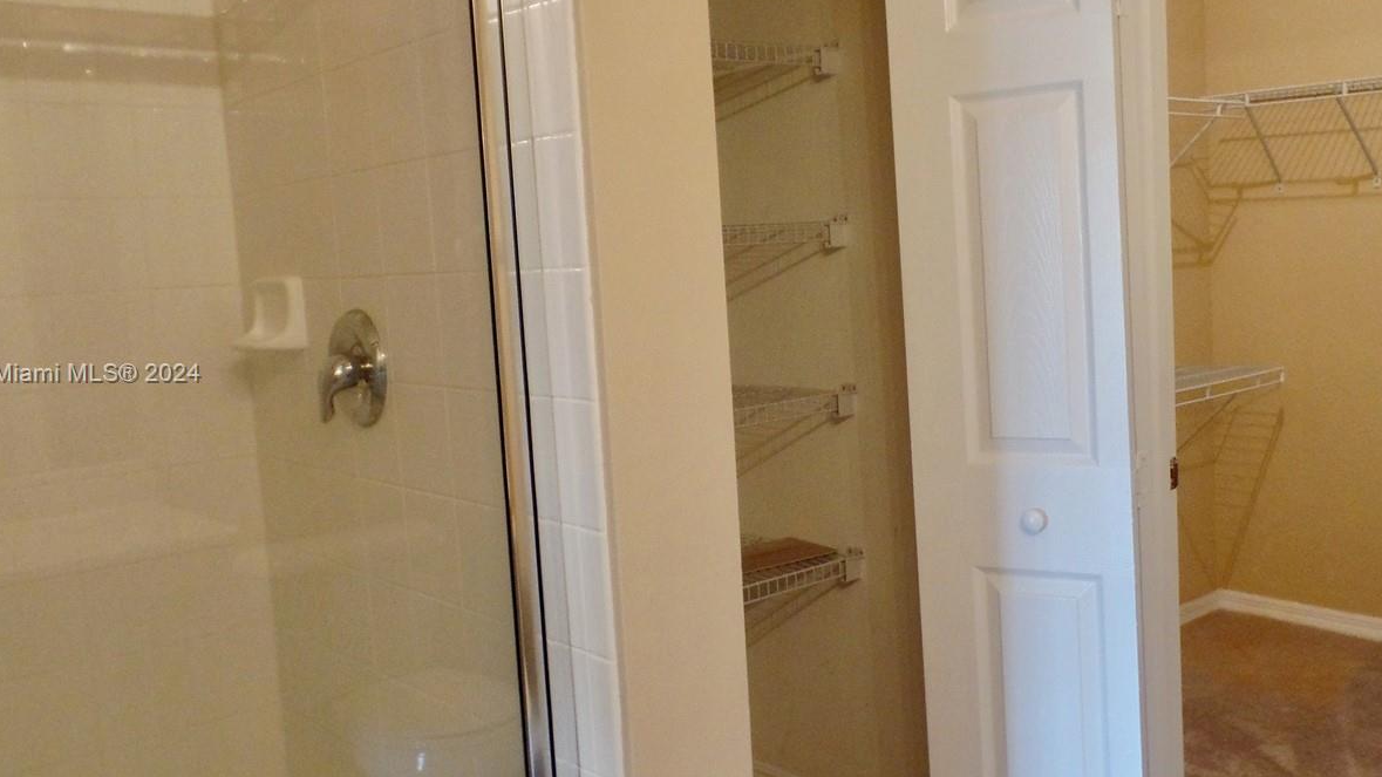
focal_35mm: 34
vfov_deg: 34.6
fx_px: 1246
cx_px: 763
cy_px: 375
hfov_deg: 57.9
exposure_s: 1/30
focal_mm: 4.1
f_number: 2.8
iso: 240
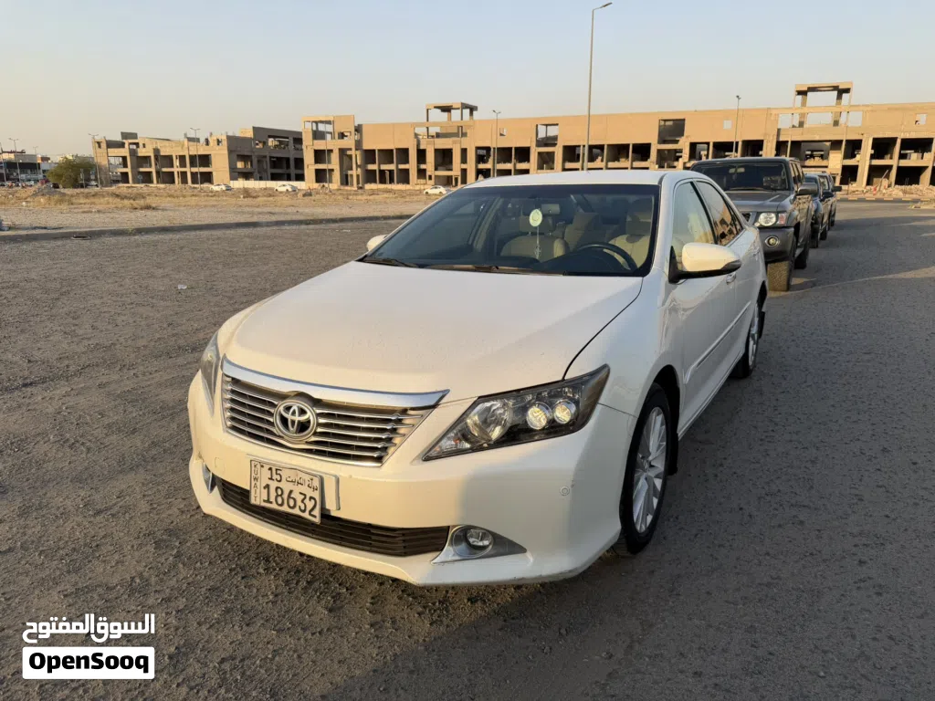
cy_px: 350
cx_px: 468
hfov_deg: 71.6
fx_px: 648
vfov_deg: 56.8
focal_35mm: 24
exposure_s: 1/2000
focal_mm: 6.76
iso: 80
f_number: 1.78
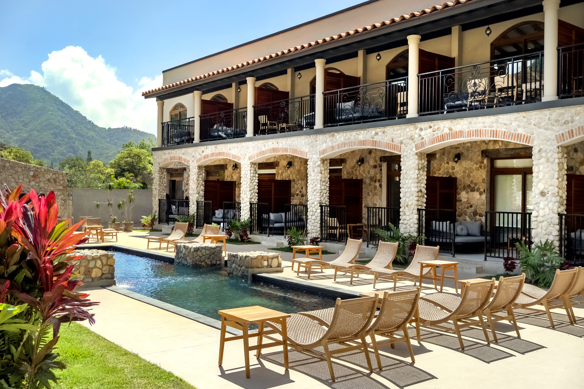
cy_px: 194
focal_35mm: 35
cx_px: 292
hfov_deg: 54.4
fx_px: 568
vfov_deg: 37.8
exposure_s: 1/6400
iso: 400
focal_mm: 35
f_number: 10
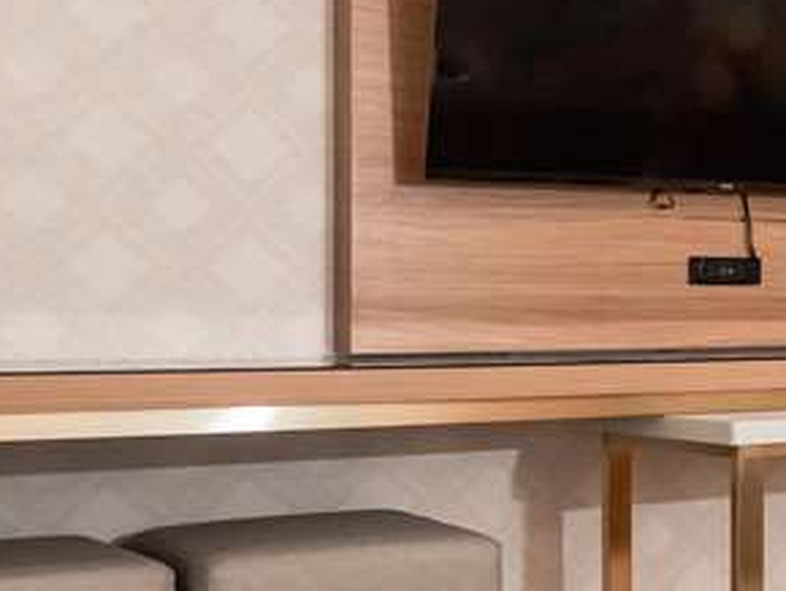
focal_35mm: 78
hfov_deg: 22.8
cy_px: 302
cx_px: 966
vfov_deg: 18.9
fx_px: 1773
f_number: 5
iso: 1000
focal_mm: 23
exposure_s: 1/80
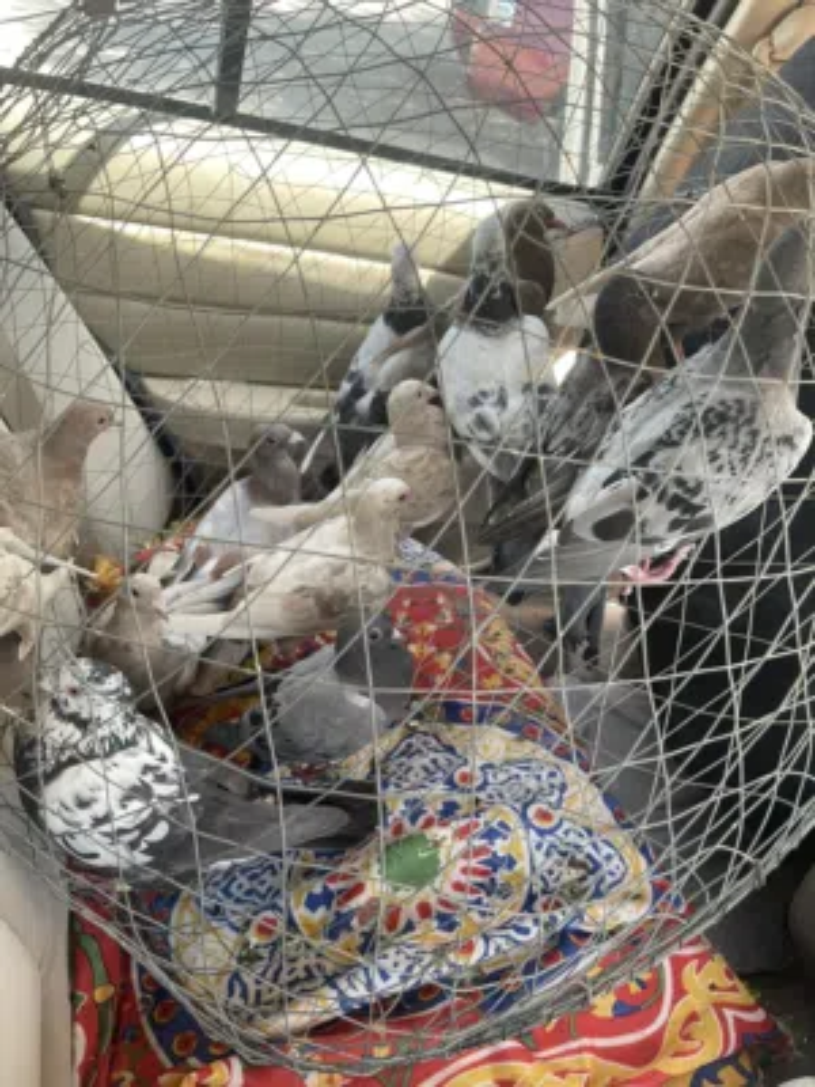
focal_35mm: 25
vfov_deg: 69.4
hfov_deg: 54.9
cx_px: 408
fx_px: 785
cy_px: 544
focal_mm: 5.1
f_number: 1.6
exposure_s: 1/88
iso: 125
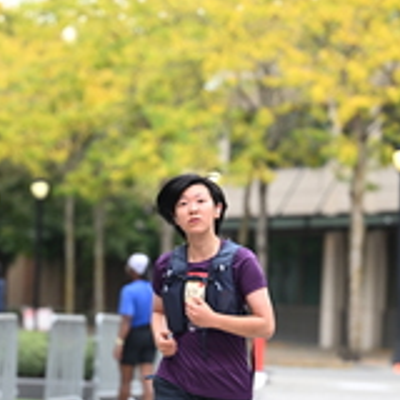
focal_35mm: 286
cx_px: 186
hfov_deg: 6.1
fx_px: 3739
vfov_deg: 6.1
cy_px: 262
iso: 640
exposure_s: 1/1600
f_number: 2.8
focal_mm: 98
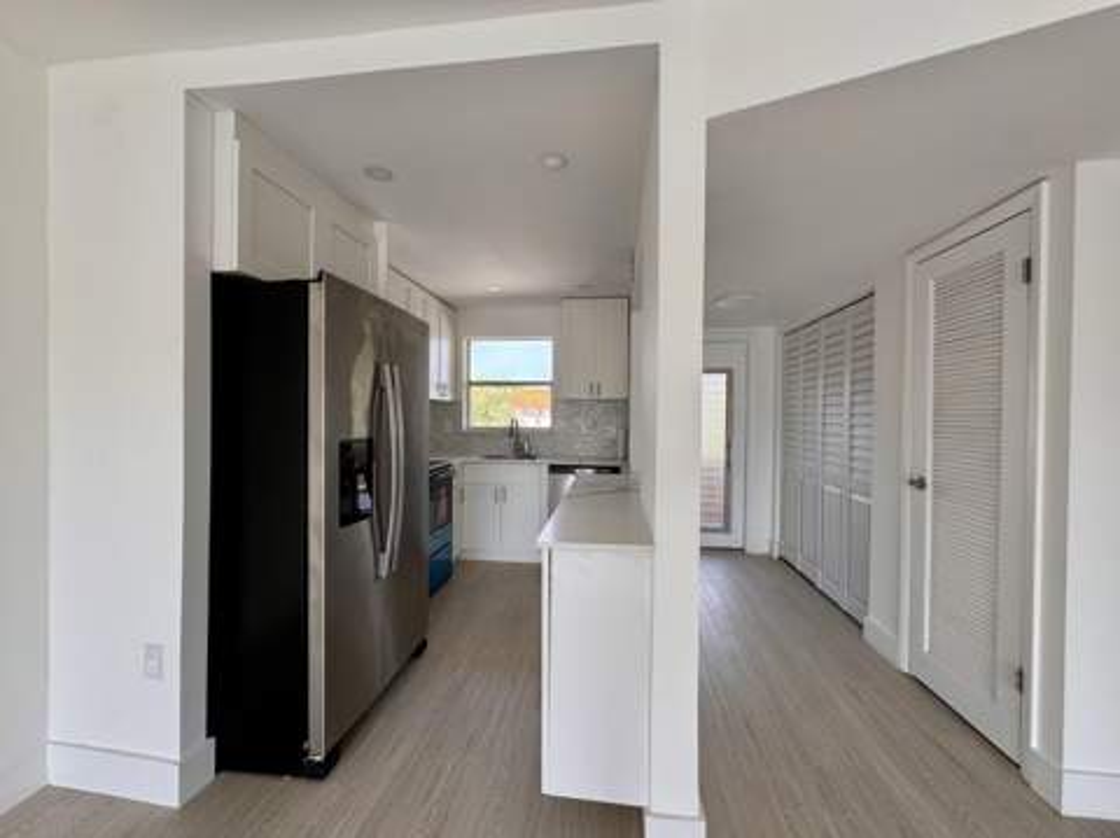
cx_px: 560
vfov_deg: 85.6
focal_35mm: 14
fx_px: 453
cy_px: 419
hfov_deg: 102.1
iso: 40
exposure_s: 1/99
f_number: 2.2
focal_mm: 2.22
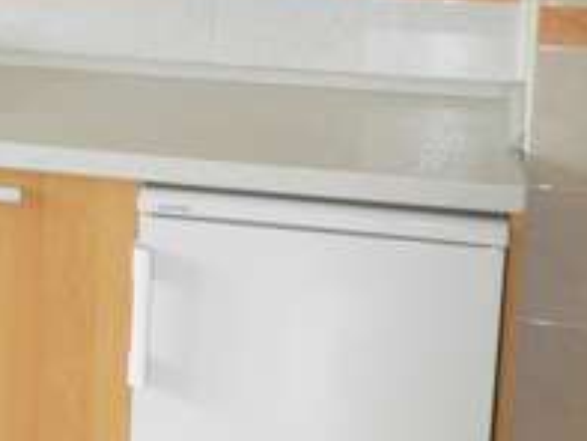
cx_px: -279
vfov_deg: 14.9
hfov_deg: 18.1
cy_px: -30
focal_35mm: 97
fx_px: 1646
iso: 50
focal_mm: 4.9
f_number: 2.8
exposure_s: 1/30
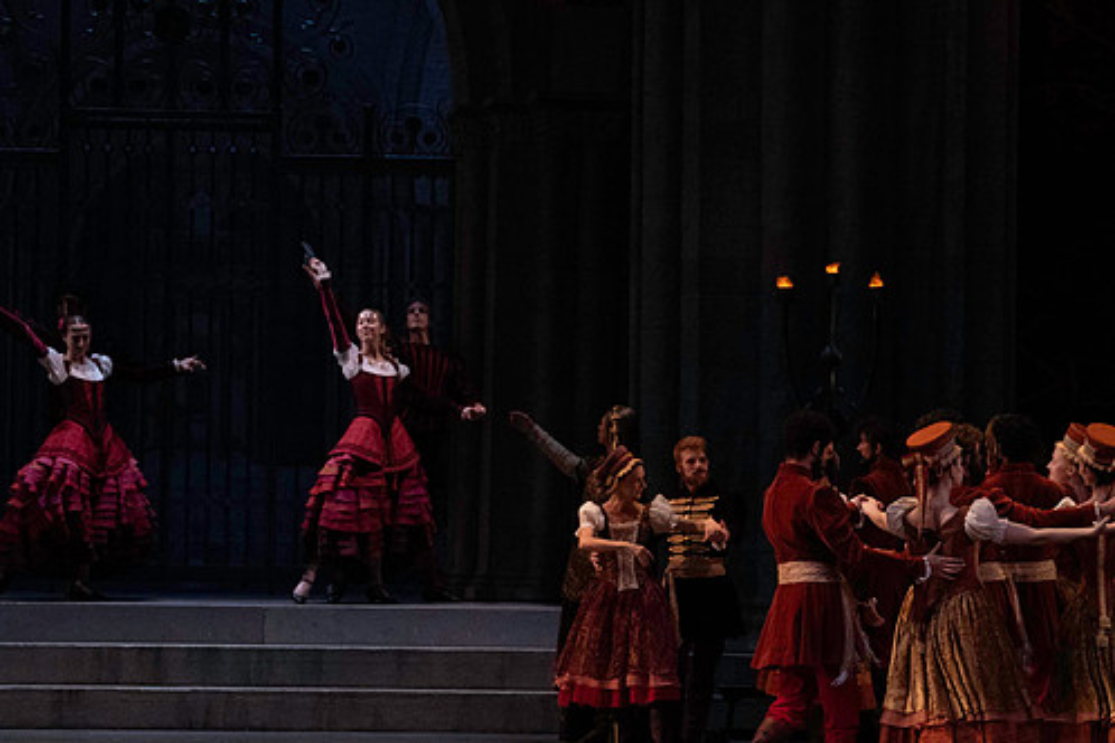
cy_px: 319
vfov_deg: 7.5
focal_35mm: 184
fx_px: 5698
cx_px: 470
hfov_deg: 11.2
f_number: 7.1
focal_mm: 158
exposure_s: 1/400
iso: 12800
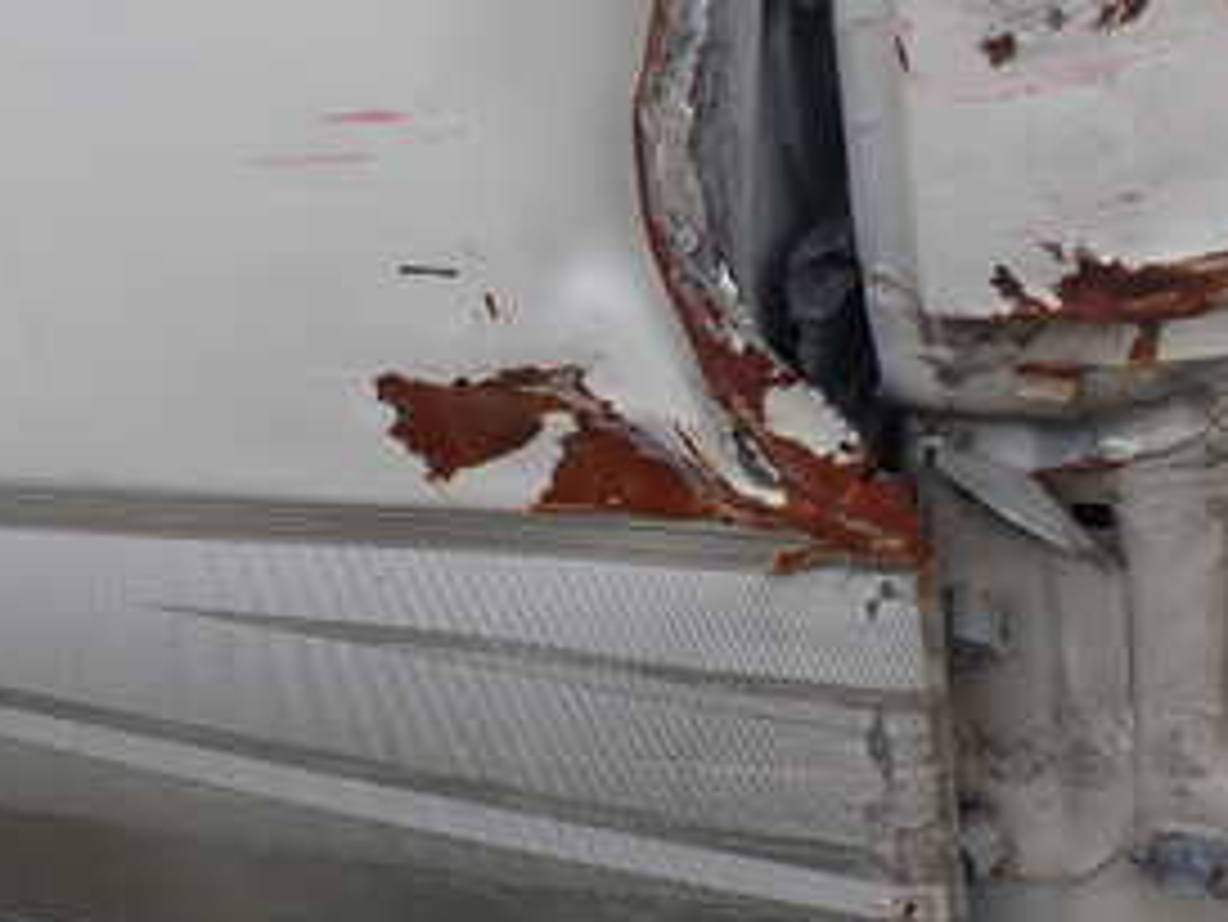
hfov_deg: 27.9
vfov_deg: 22.3
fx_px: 2342
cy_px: 472
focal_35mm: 66
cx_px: 36
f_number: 3.2
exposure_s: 1/400
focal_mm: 5.4
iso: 100
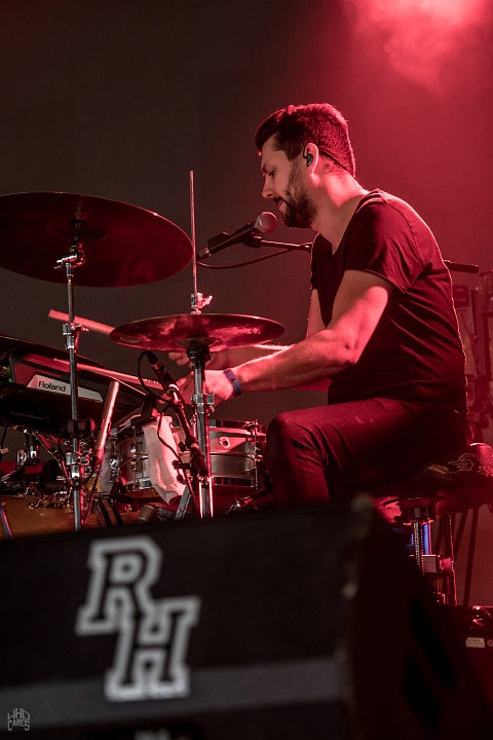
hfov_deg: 8.7
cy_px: 370
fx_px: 3235
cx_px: 246
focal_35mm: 158
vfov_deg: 13.0
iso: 640
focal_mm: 105
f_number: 2.8
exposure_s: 1/125
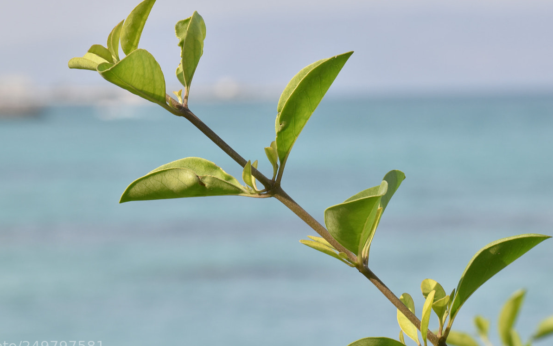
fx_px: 4326
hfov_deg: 7.3
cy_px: 135
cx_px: 233
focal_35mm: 287
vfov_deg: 4.6
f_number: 13
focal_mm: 140
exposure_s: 1/160
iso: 250
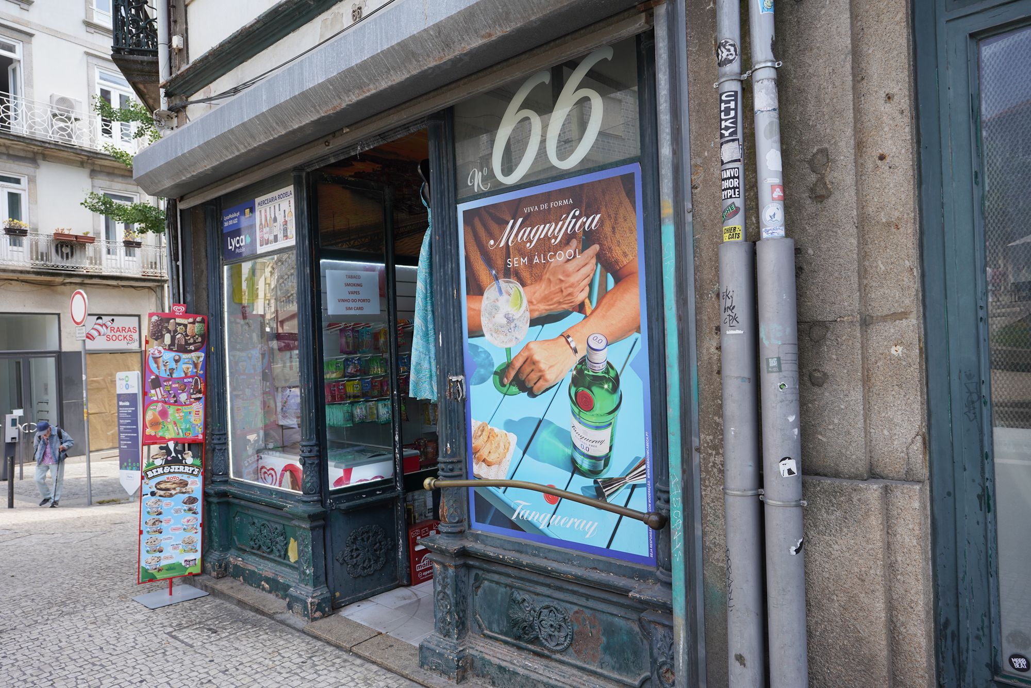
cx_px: 516
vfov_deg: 53.1
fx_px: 687
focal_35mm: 24
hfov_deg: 73.7
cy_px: 344
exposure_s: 1/100
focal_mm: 24
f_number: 5.6
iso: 100
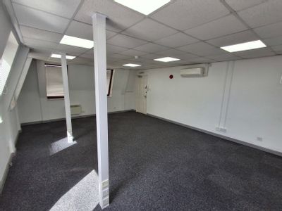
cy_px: 106
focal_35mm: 16
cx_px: 141
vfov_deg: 78.1
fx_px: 130
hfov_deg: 94.5
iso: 40
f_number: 2.2
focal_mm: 1.64
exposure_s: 1/192
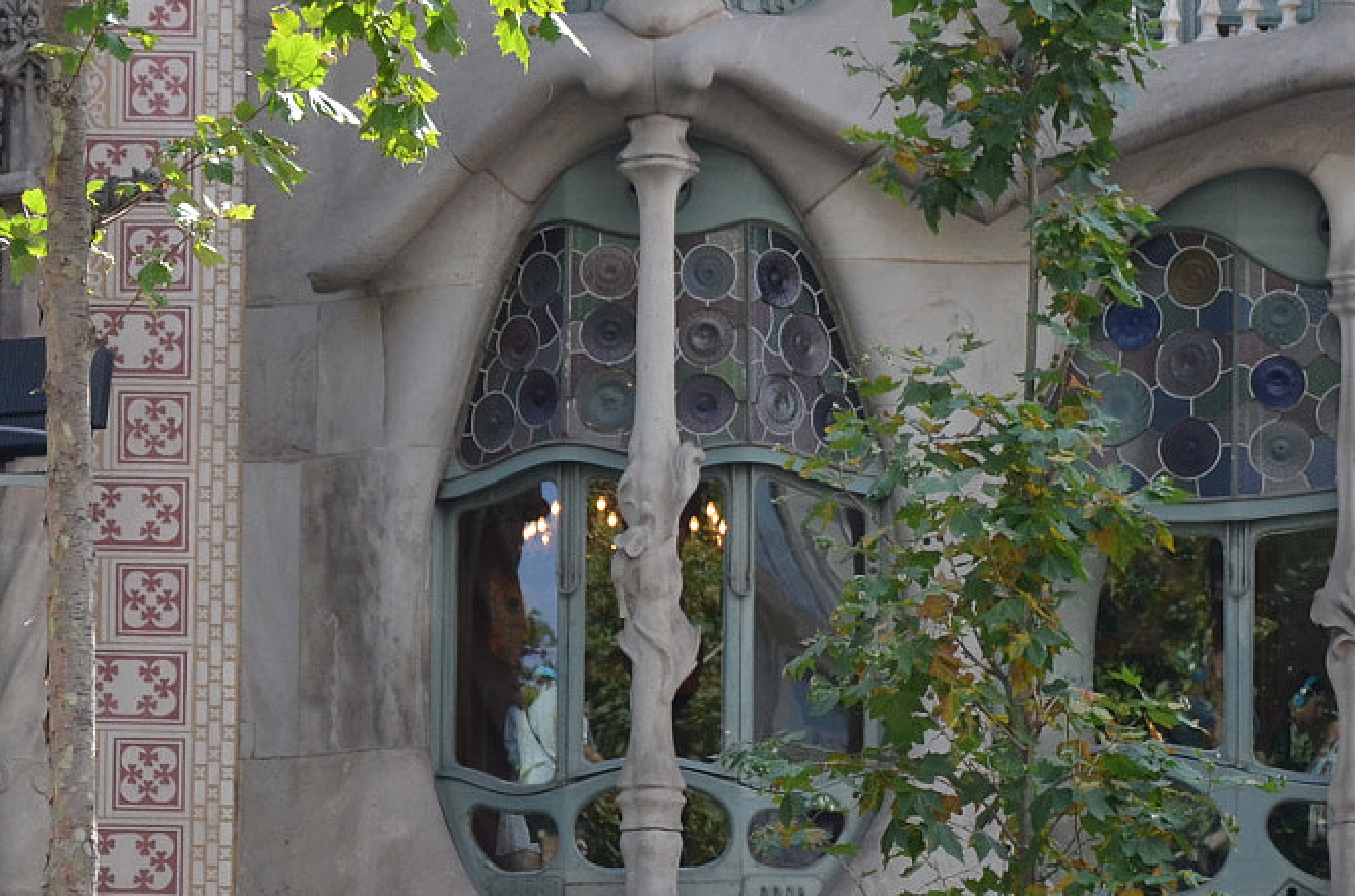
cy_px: 271
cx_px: 1223
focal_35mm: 252
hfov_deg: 8.2
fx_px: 9460
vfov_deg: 5.4
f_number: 5.6
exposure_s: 1/500
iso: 400
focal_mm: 70
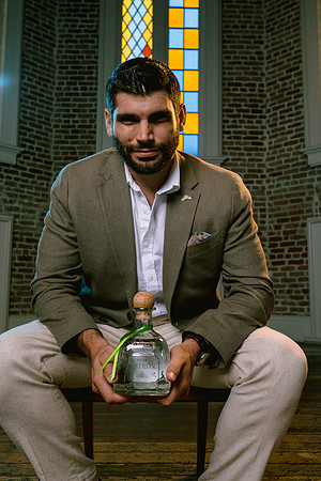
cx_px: 160
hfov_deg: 37.9
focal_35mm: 35
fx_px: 468
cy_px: 240
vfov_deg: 54.4
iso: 200
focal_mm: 35
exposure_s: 1/160
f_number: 5.6
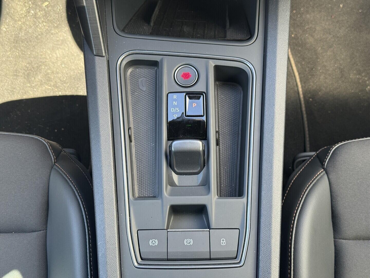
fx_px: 513
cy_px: 139
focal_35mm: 48
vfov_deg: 30.3
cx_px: 185
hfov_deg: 39.7
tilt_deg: -63.6
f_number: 1.78
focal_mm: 6.76
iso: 100
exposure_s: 1/79
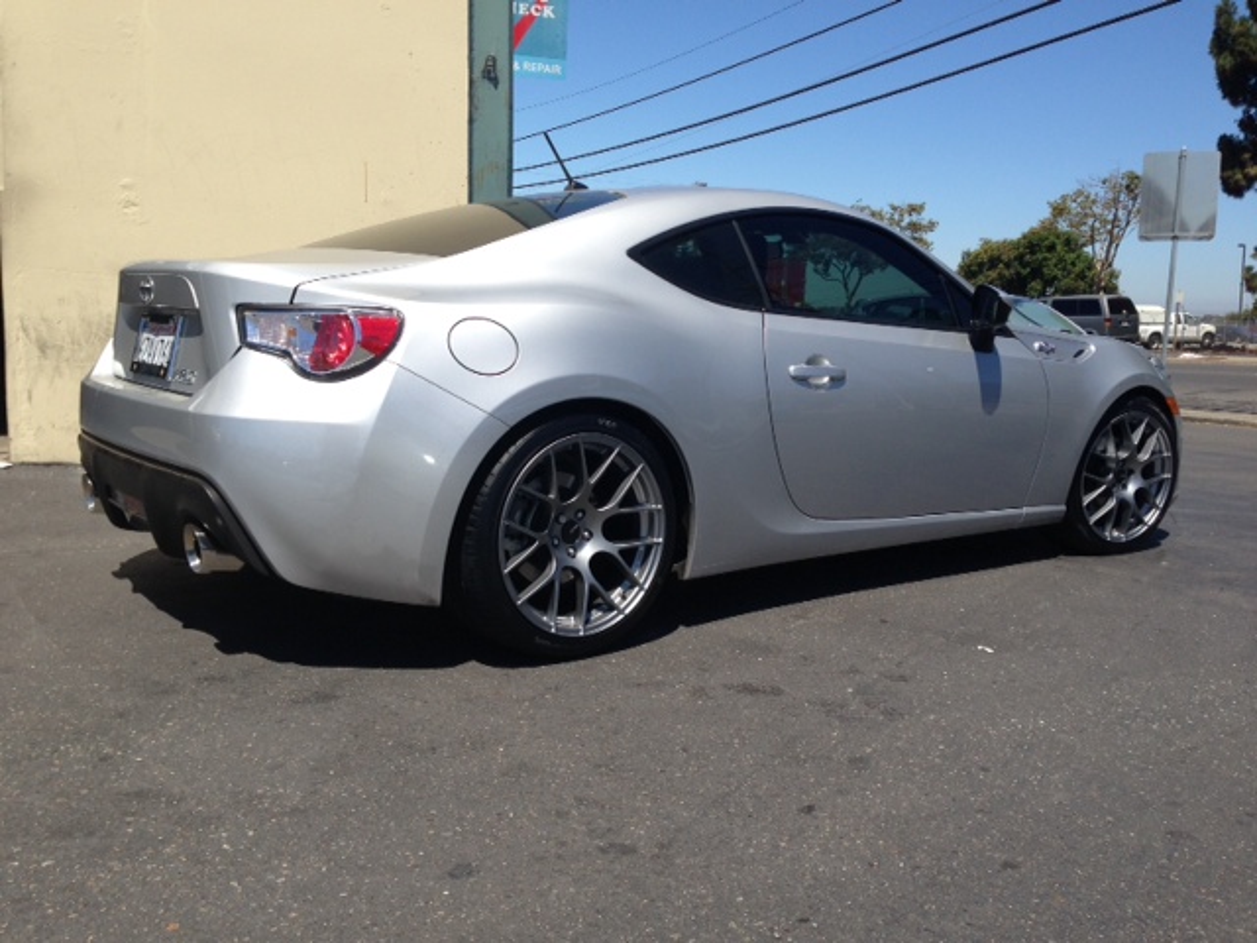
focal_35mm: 33
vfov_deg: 42.9
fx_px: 1198
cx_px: 628
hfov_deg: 55.4
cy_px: 472
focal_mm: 4.13
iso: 50
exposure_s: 1/1427
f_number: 2.4
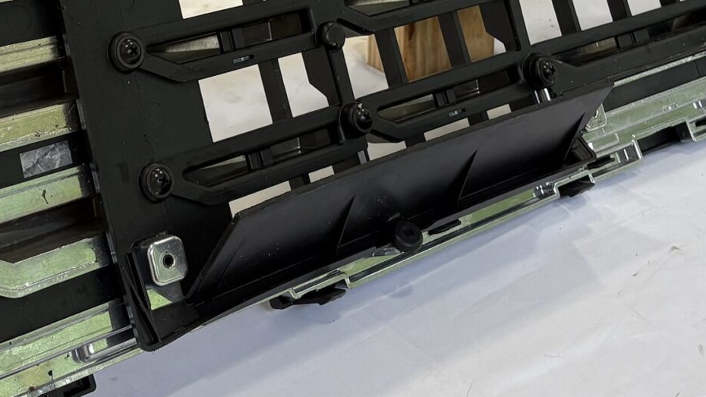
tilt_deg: -17.1
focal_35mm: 78
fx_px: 1460
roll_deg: -4.8
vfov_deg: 14.8
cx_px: 296
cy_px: -132
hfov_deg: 27.1
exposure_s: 1/121
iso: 80
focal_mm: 5.96
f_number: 1.6
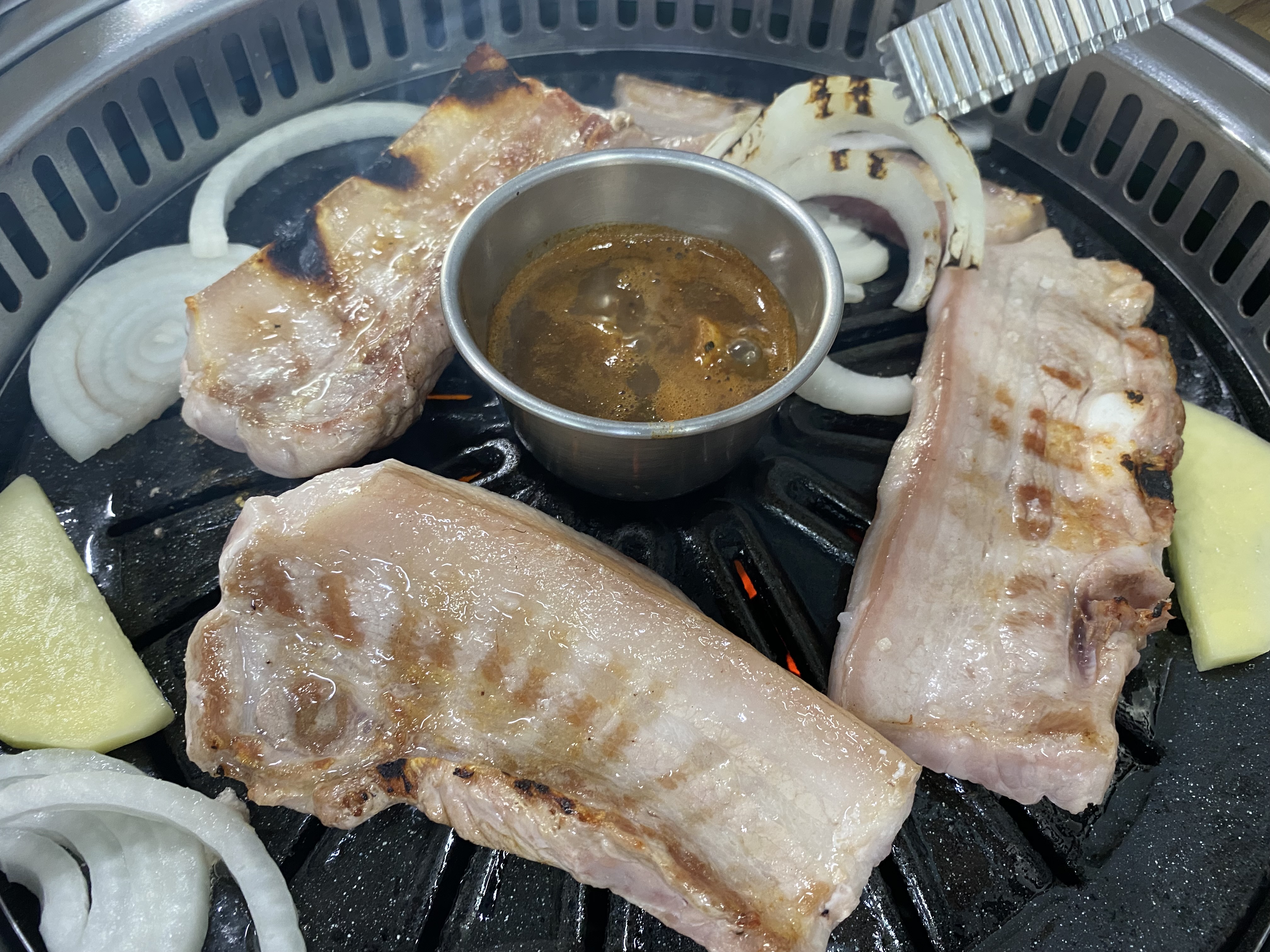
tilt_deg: -56.0
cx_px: 635
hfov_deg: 67.3
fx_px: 954
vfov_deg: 53.1
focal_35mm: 26
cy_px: 476
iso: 250
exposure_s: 1/60
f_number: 1.8
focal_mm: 4.25
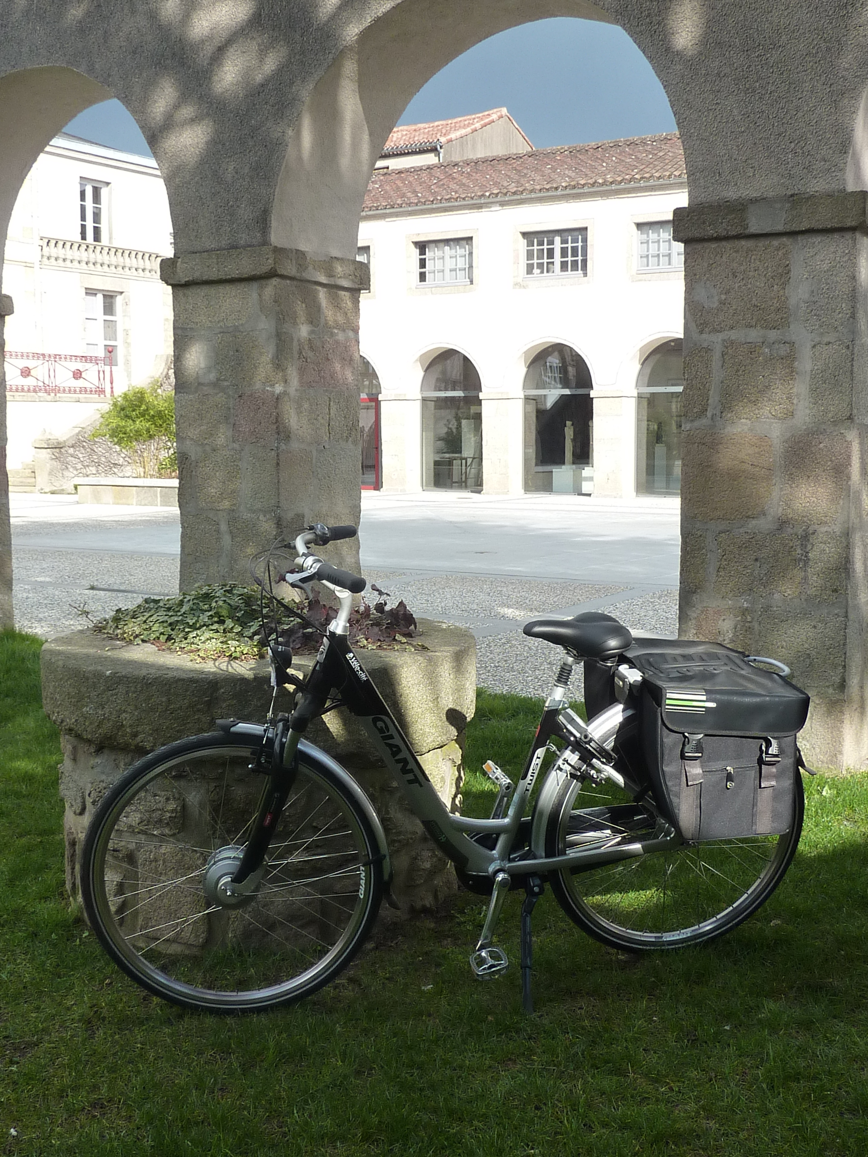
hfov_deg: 35.1
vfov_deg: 45.8
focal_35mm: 41
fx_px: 1371
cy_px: 578
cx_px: 434
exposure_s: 1/400
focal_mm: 4.7
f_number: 4
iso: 125
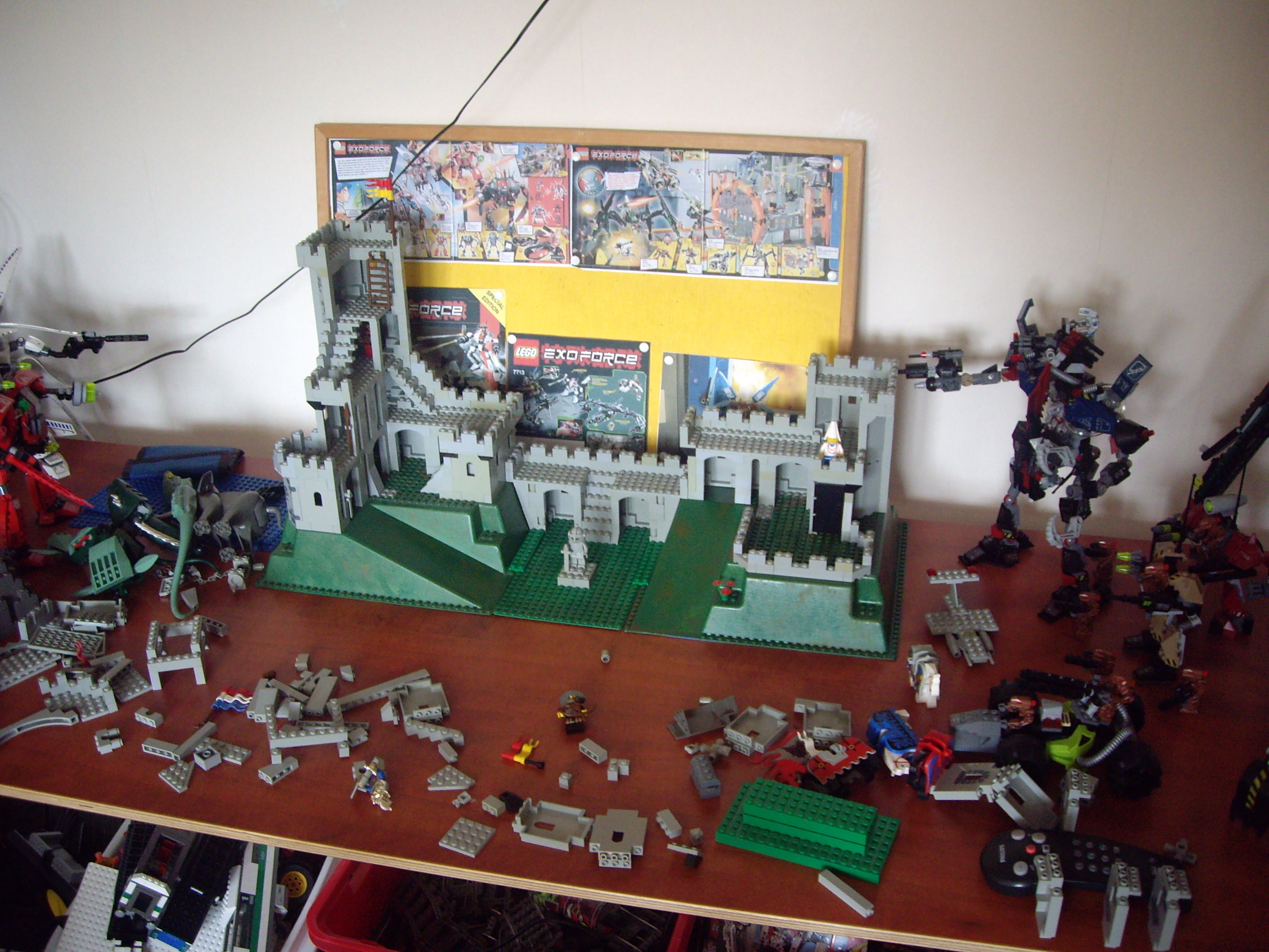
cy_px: 476
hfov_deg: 49.0
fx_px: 1393
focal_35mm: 38
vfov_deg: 37.7
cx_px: 634
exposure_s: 1/60
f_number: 2.7
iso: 200
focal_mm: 6.2
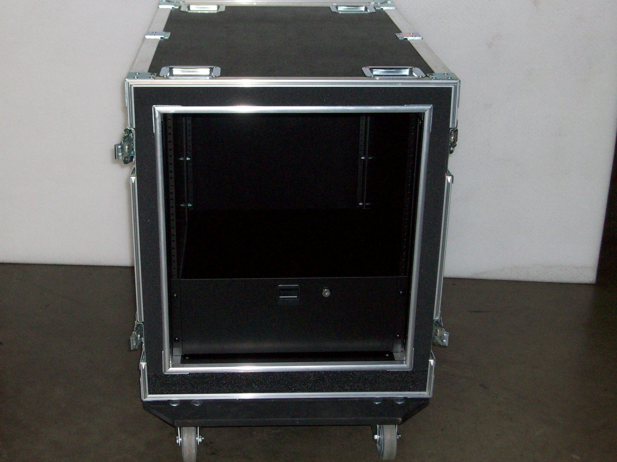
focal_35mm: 53
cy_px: 231
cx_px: 308
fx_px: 945
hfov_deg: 36.2
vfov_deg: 27.5
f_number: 3.6
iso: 160
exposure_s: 1/70.6
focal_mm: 8.8
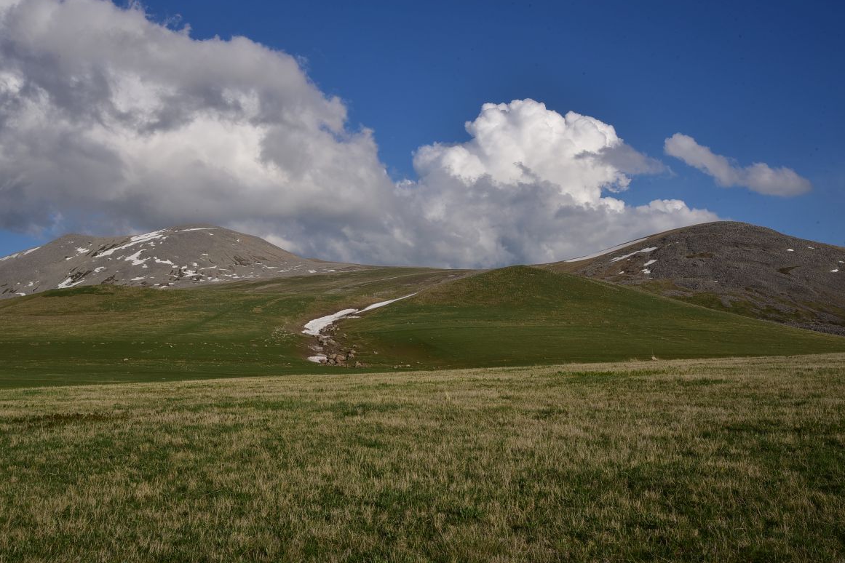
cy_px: 251
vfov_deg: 24.2
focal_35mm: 56
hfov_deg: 35.6
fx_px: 1314
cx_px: 426
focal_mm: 50
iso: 160
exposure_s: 1/125
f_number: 20
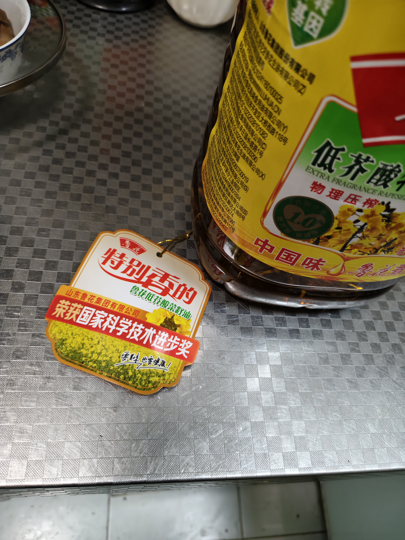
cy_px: 270
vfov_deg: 73.9
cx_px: 202
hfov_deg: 58.9
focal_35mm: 23
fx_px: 359
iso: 347
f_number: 1.88
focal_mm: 5.56
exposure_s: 1/98.3
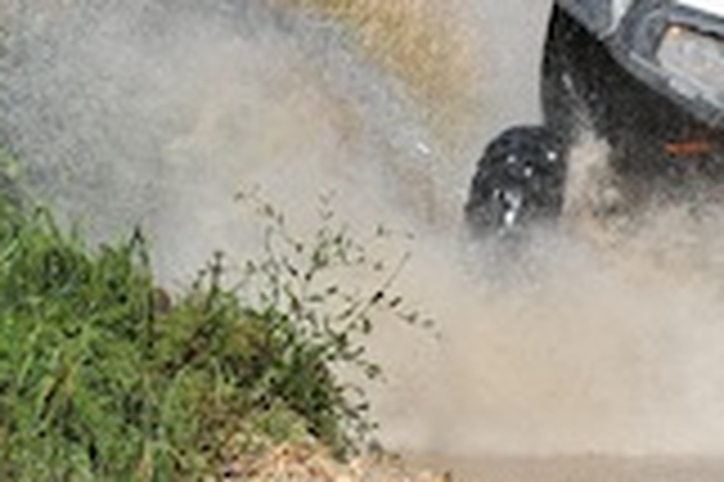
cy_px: -119
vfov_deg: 2.6
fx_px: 10555
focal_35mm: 525
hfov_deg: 3.9
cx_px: 958
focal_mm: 125
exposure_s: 1/800
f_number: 8
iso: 400
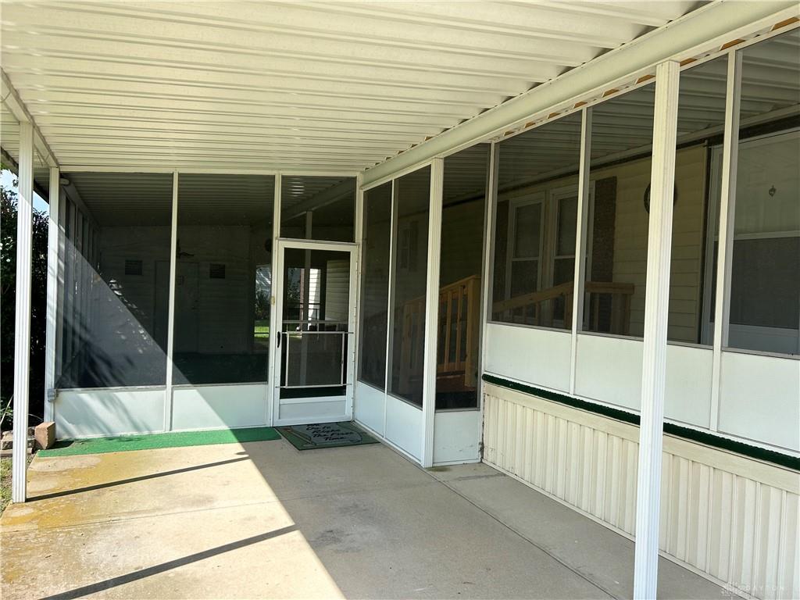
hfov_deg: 67.3
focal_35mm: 26
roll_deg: -1.1
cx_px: 400
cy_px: 300
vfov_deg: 53.1
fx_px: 601
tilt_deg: +0.2
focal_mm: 5.7
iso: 50
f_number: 1.5
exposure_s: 1/1361
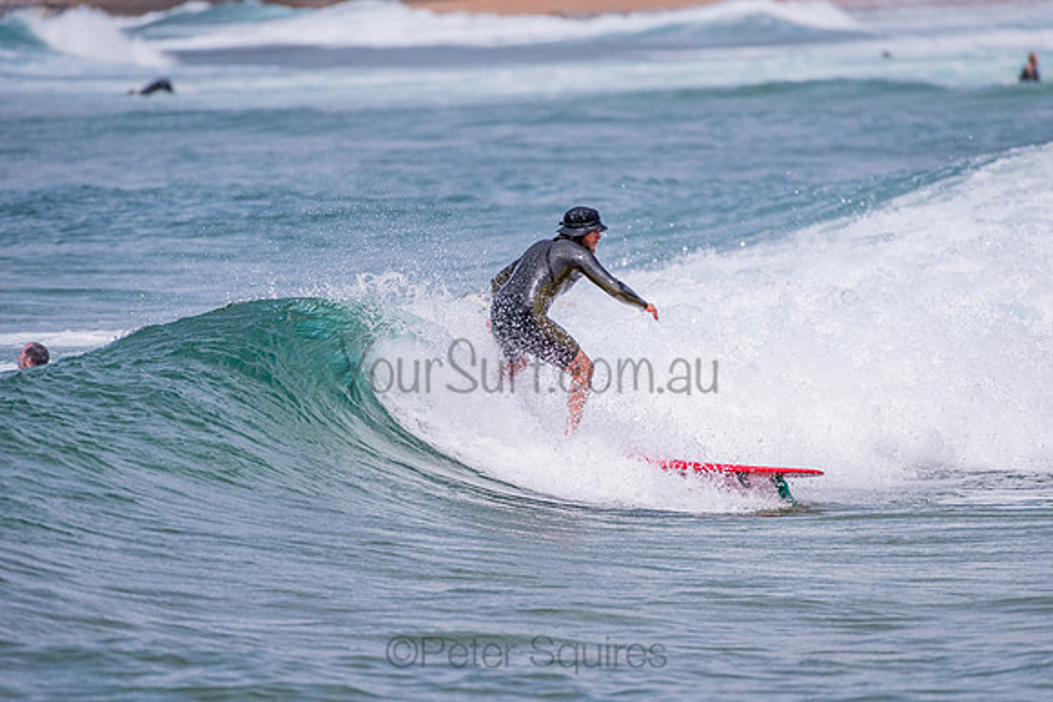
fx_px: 14628
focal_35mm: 500
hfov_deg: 4.1
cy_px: 351
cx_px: 526
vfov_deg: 2.8
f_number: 5.6
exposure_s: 1/1250
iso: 500
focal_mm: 500
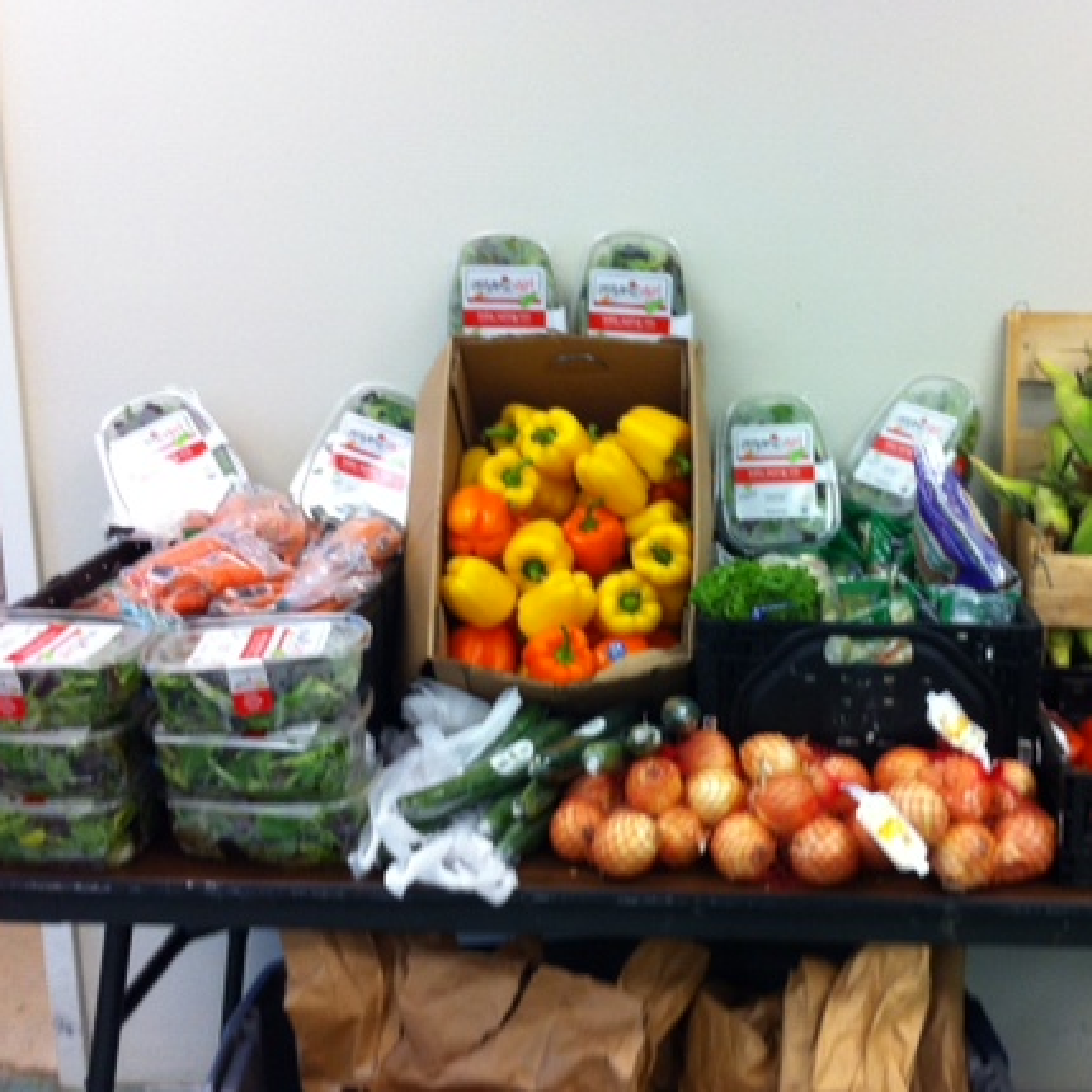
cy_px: 566
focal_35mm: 46
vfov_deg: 36.8
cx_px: 711
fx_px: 1642
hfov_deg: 36.5
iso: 80
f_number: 2.8
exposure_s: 1/40
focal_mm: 3.85
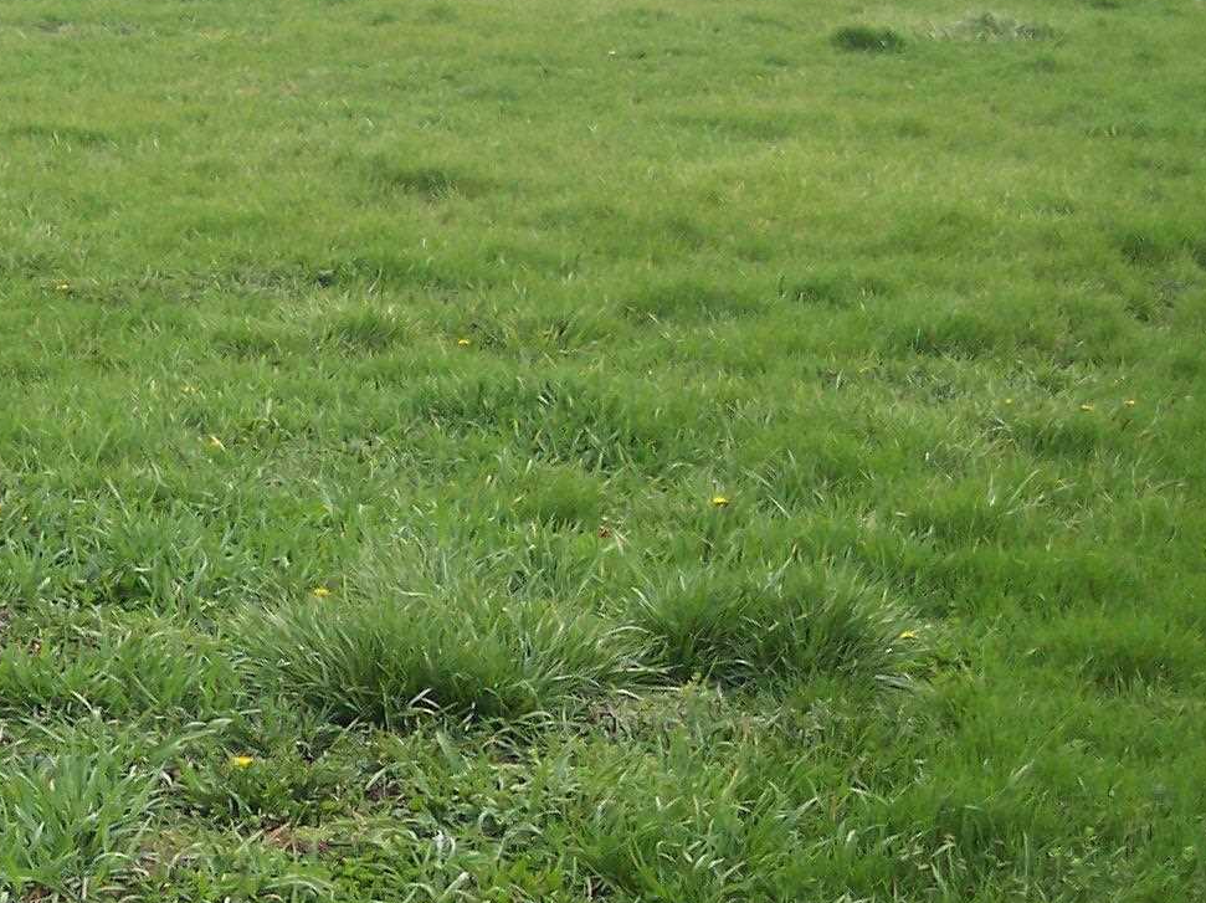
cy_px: 426
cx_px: 193
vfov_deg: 14.6
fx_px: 3517
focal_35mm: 101
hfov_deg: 19.2
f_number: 2.8
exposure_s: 1/700
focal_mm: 8
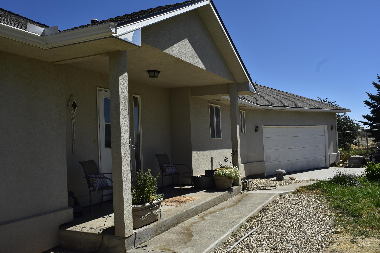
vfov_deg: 43.6
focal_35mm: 30
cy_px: 126
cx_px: 190
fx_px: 317
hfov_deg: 61.9
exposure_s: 1/500
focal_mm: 20
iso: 280
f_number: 11
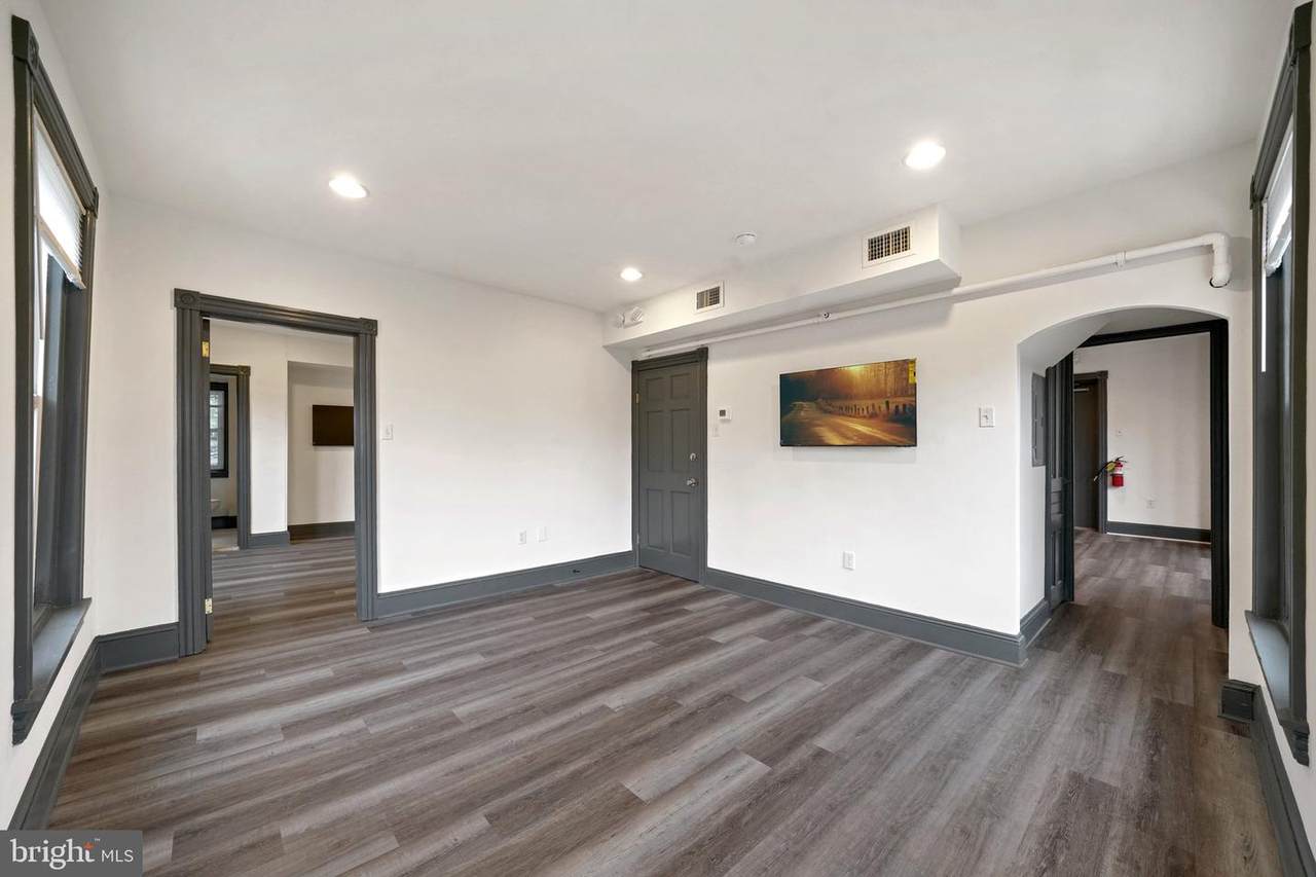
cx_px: 658
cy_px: 438
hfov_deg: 108.3
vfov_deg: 85.4
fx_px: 475
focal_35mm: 13
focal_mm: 13
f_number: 6.3
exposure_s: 1/30
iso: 2000
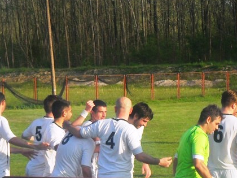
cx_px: 160
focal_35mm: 223
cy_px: 116
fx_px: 1527
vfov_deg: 6.7
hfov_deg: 8.9
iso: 100
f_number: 5.4
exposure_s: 1/350
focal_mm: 21
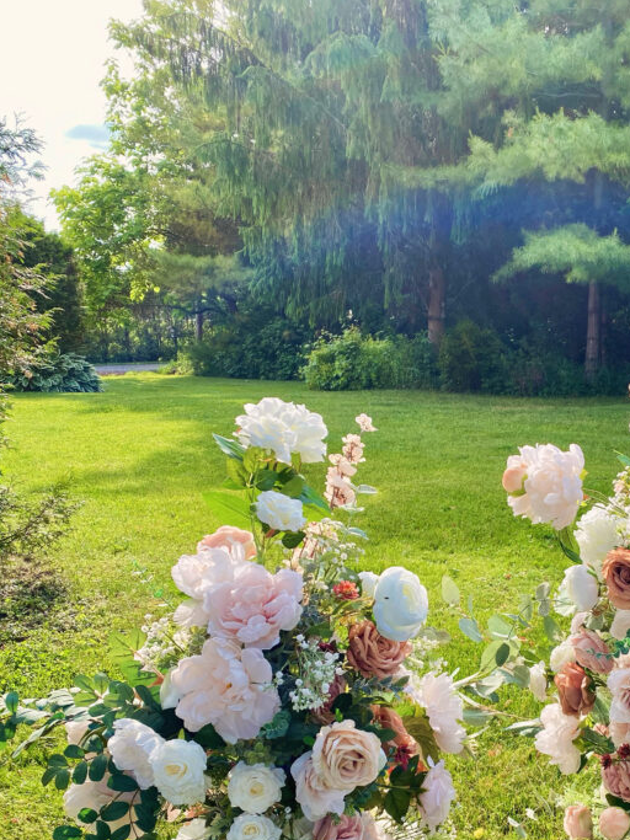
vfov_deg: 46.3
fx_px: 947
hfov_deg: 36.0
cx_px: 469
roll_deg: -0.7
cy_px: 619
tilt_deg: -18.1
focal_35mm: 39
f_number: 1.8
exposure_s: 1/499
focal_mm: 4.25
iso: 32
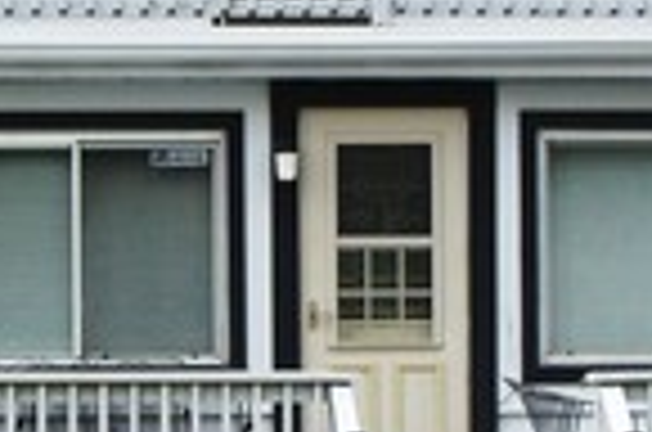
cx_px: 328
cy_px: 166
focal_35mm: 298
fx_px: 5389
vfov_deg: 4.6
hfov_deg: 6.9
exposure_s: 1/250
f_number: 8
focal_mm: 45
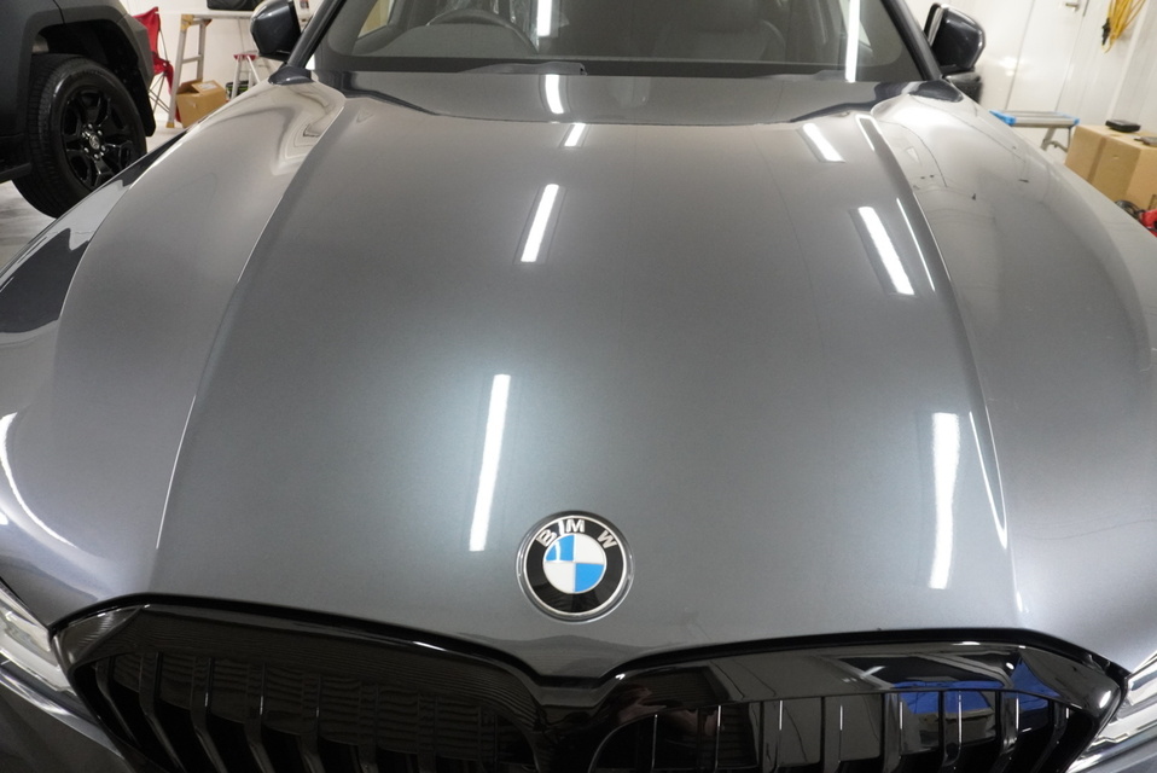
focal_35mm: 24
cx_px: 578
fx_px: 772
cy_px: 386
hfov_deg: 73.7
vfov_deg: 53.2
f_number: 5.6
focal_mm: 16
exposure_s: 1/250
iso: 3200
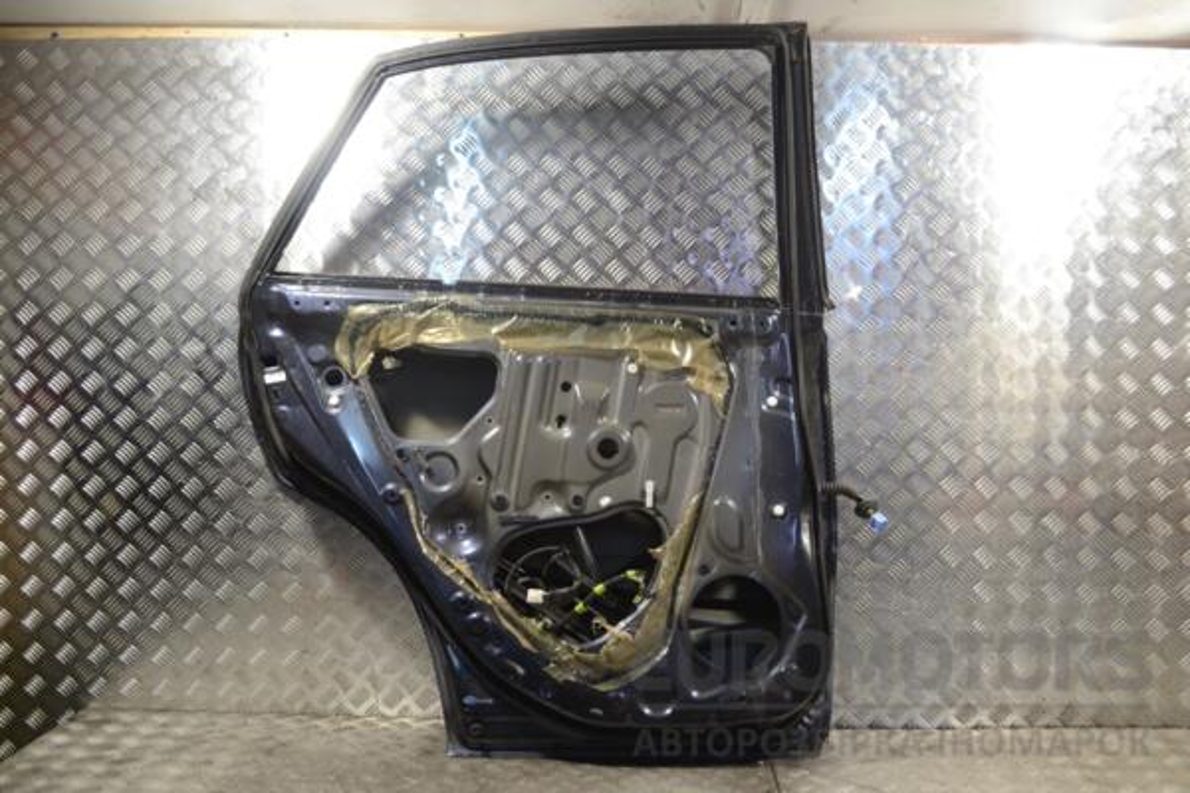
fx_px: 1091
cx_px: 595
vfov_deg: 40.0
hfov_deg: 57.2
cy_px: 396
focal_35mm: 33
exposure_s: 1/30
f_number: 4
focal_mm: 22
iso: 140
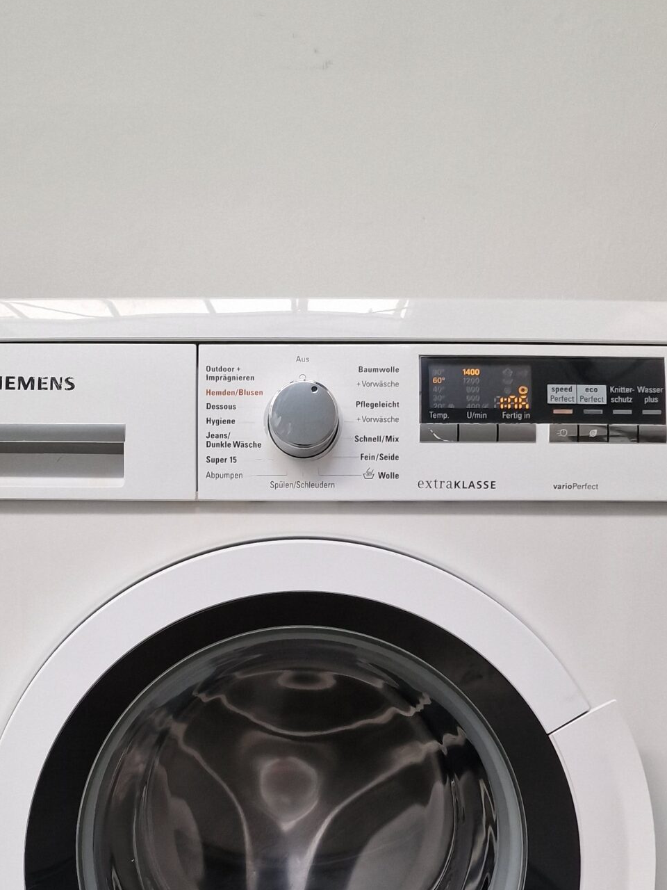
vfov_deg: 38.9
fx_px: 1182
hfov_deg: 31.5
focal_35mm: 46
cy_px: 769
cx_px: 288
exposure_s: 1/100
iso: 80
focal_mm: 6.4
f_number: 1.8
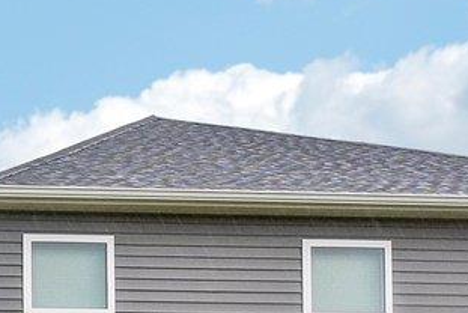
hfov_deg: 12.5
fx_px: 1626
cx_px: -679
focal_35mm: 125
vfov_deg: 10.3
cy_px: 595
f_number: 11
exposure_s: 1/200
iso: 200
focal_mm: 19
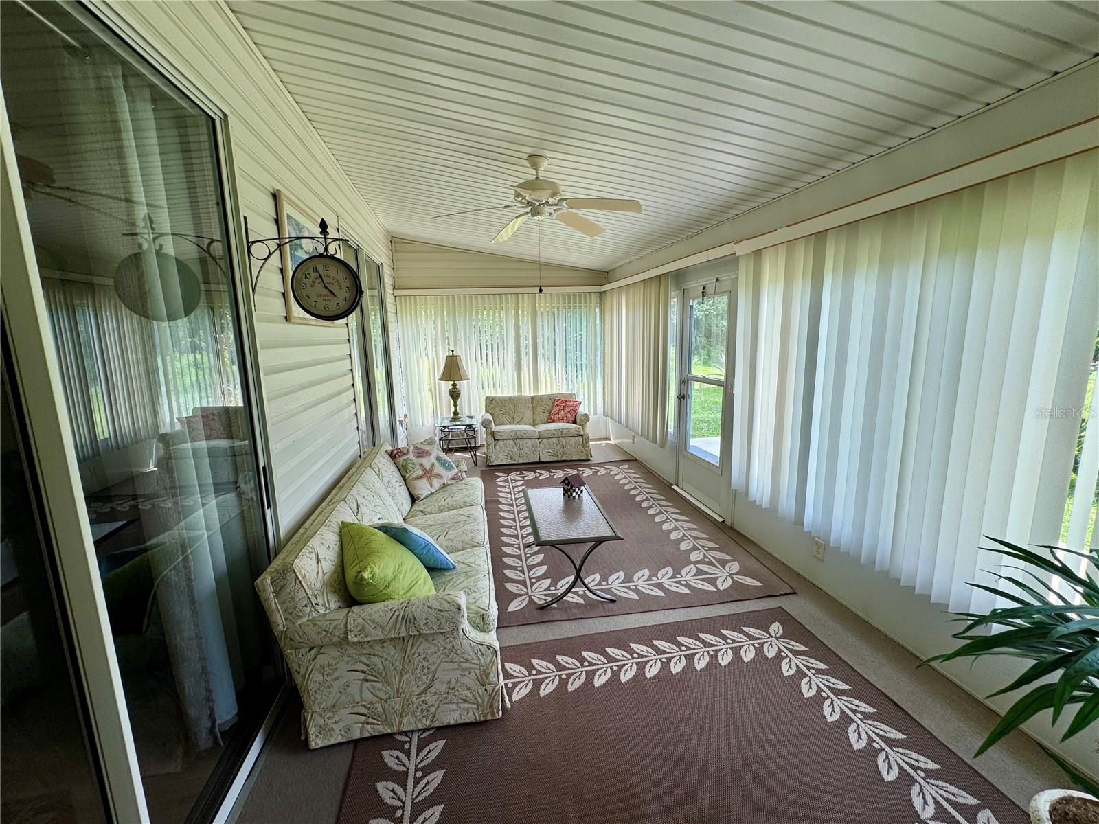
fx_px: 444
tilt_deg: -9.2
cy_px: 412
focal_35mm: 14
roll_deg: +2.3
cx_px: 550
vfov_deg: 85.7
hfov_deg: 102.1
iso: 40
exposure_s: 1/203
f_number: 2.2
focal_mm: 2.22
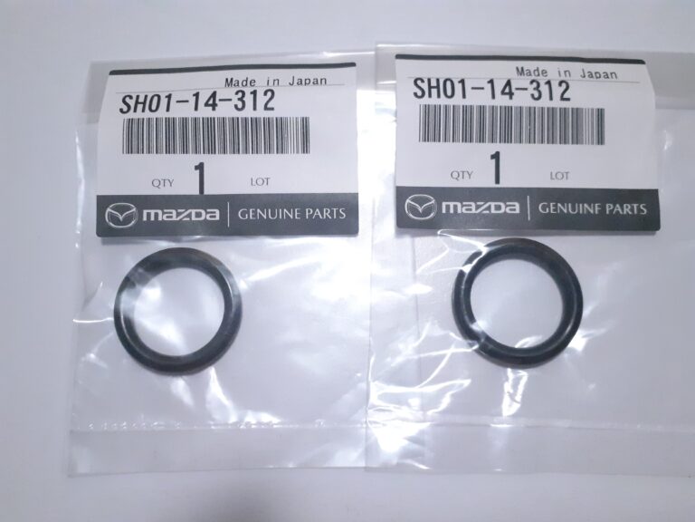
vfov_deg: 51.4
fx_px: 542
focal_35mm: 27
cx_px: 348
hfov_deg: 65.3
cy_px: 261
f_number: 1.9
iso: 800
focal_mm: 3.6
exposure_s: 1/242
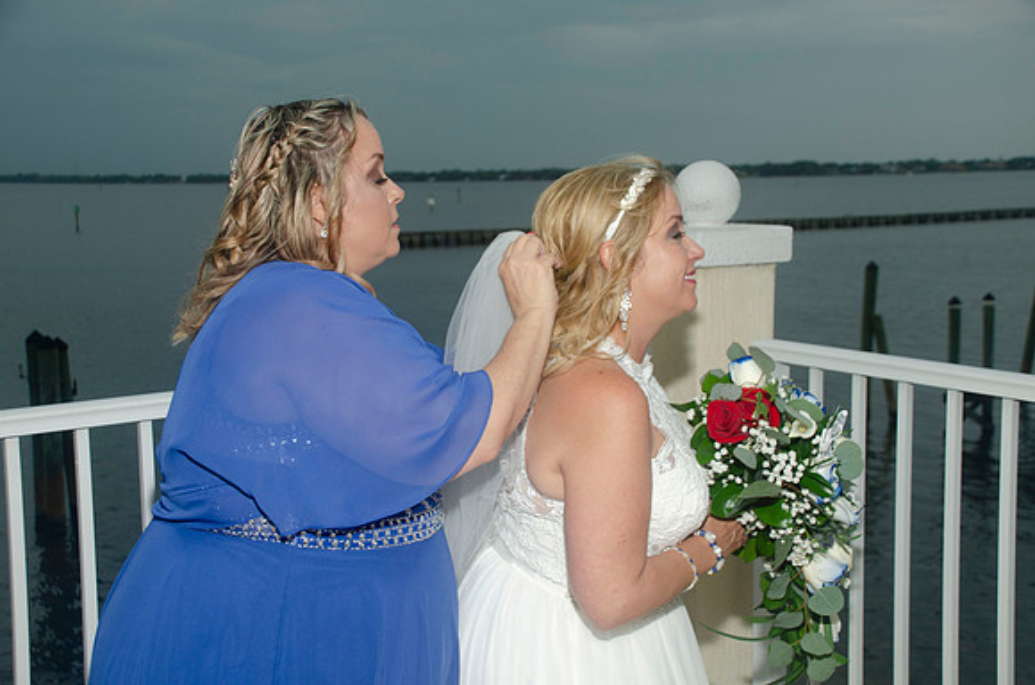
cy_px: 342
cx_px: 518
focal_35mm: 42
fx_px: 1205
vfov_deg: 31.7
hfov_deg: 46.5
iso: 200
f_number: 5.6
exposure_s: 1/160
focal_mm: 28
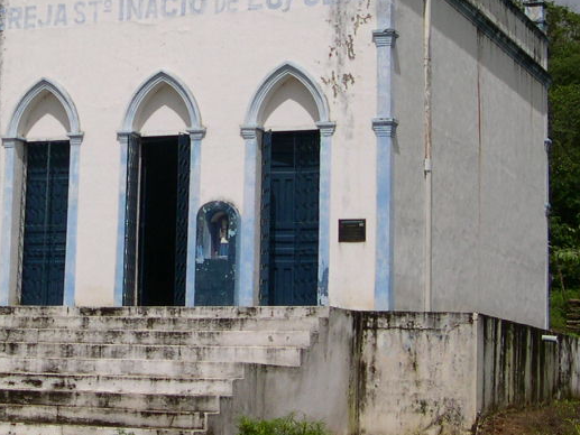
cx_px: 77
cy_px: 66
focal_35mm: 94
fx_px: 1575
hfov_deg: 20.5
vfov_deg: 15.6
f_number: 7.6
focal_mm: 8
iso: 100
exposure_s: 1/772
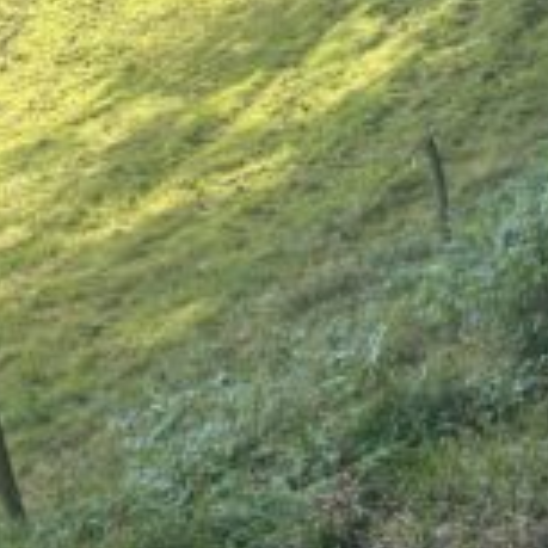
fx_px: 1379
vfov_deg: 21.2
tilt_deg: -5.7
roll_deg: +0.2
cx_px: 251
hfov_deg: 22.5
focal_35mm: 77
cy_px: -79
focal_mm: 5.7
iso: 50
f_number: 1.5
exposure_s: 1/909
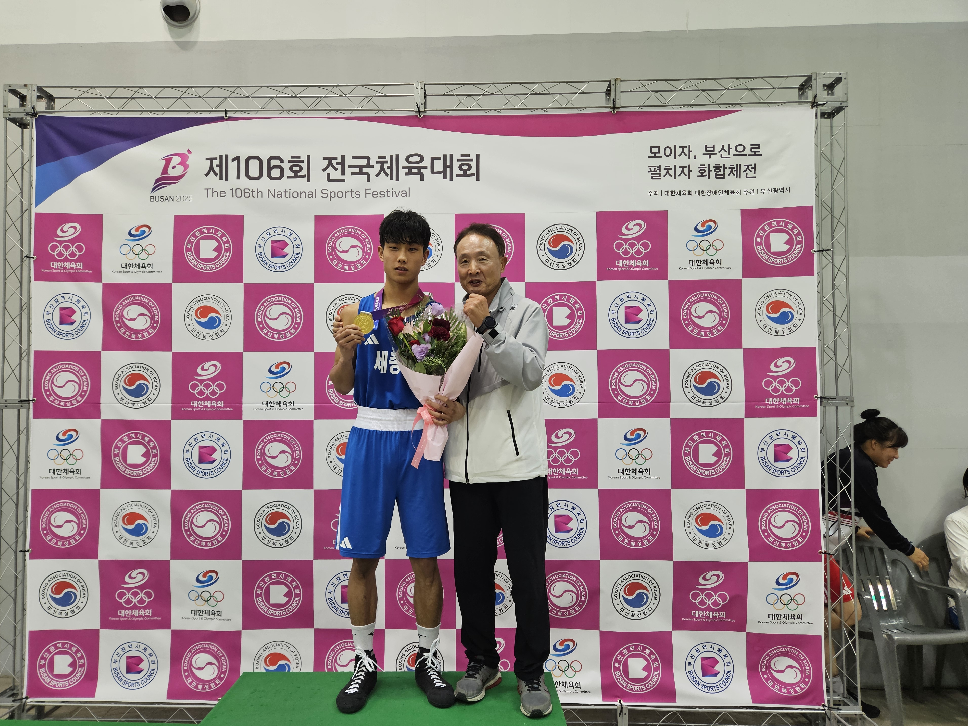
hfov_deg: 71.6
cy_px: 371
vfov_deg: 56.8
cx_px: 469
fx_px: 671
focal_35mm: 24
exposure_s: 1/120
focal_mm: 5.4
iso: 160
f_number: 1.8
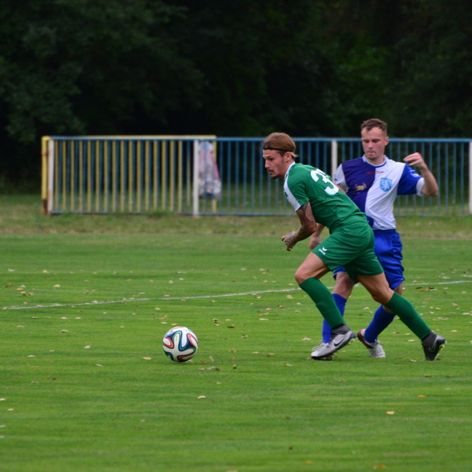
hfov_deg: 3.0
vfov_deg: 3.0
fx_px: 8917
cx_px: 268
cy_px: 236
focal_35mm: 578
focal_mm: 300
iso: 1600
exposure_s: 1/320
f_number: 5.6
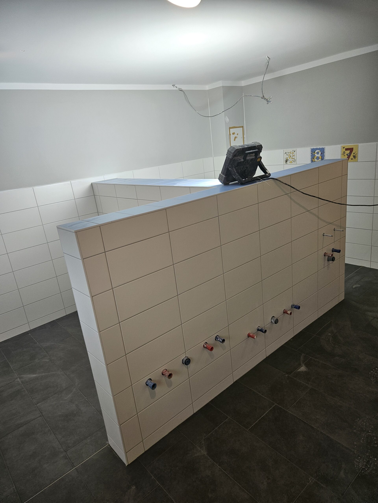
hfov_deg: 58.9
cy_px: 252
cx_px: 189
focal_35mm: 23
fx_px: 335
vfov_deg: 73.9
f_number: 1.8
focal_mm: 5.4
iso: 80
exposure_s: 1/100
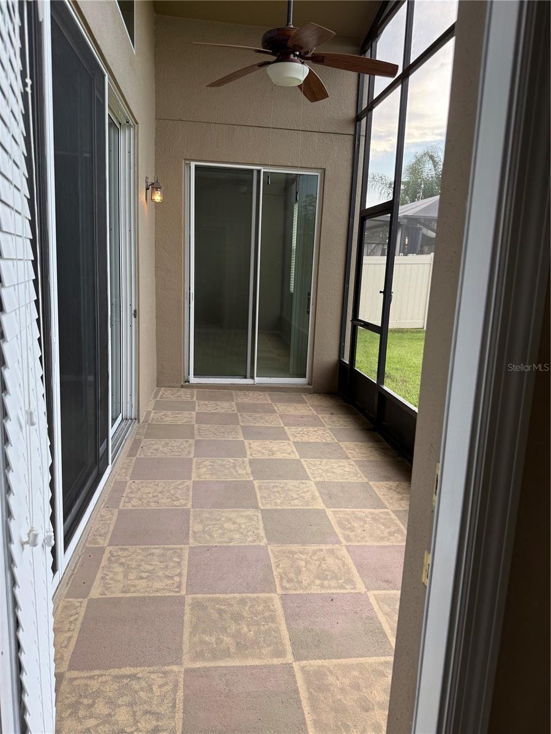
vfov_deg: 71.6
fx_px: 509
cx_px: 276
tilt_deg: -8.5
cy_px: 367
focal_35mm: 24
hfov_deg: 56.8
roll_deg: -3.3
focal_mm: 6.76
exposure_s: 1/134
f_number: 1.78
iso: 64
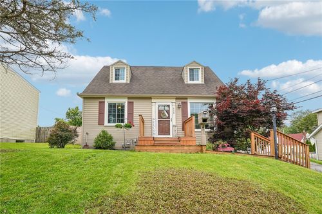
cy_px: 107
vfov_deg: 68.8
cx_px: 161
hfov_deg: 91.6
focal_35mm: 18
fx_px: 156
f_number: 8
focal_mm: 17.5
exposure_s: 1/160
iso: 100
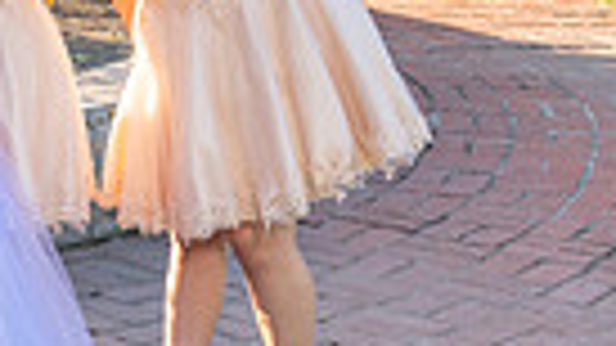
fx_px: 2384
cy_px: -52
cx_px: -585
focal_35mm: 146
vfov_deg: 8.2
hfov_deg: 13.0
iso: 200
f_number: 5.6
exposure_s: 1/200
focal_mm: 33
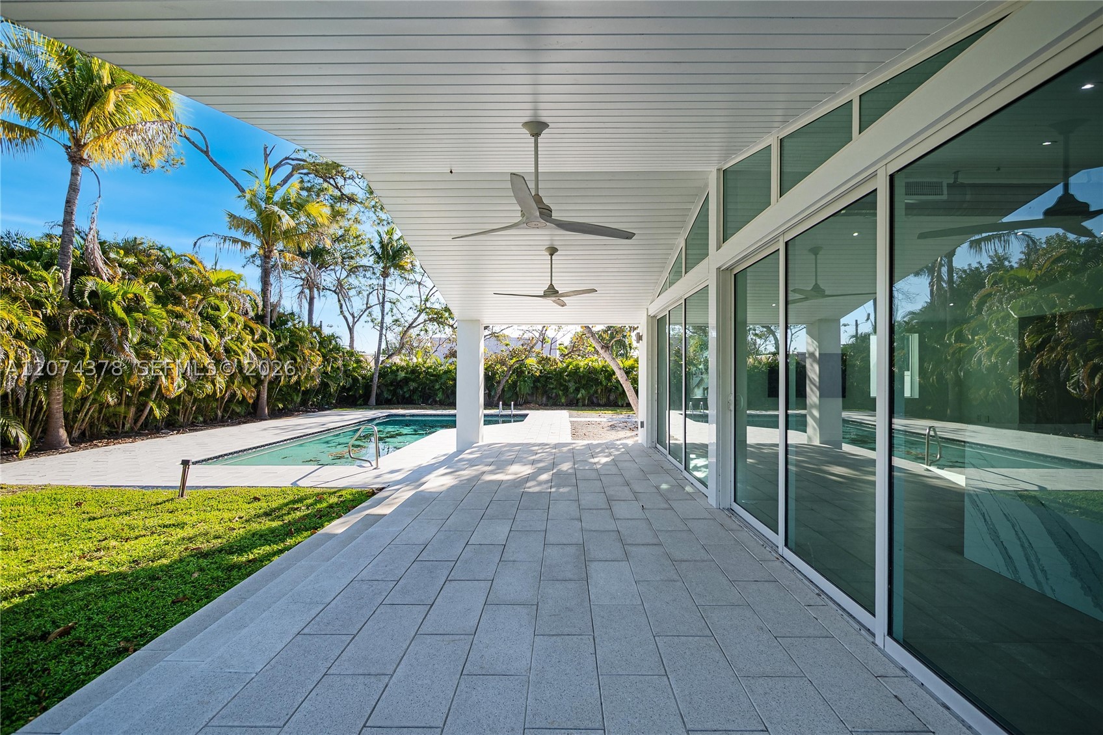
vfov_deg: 81.2
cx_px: 552
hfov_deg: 104.3
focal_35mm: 14
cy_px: 368
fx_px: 429
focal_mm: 7
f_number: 4
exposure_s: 1/250
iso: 100
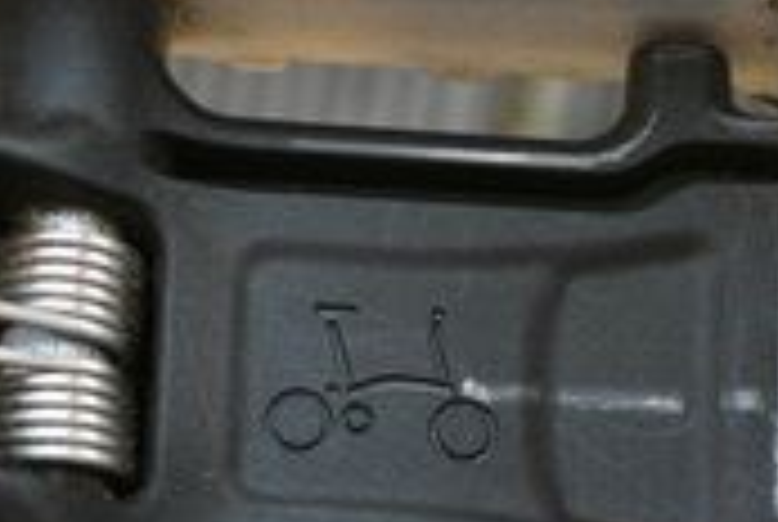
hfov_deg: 11.9
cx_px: 463
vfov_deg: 8.0
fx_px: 3745
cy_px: 380
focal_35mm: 173
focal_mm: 50
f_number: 5.6
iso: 250
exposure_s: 1/125
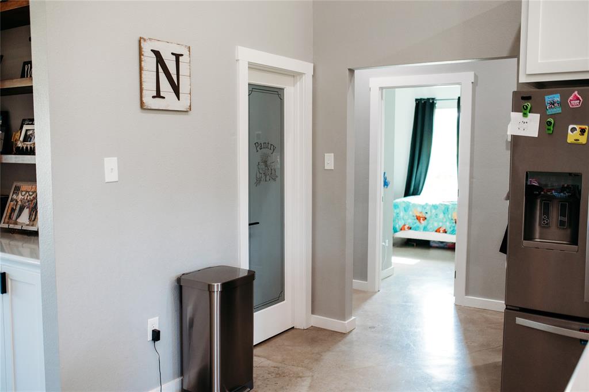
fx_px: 572
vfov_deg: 37.8
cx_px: 294
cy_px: 196
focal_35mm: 35
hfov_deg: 54.5
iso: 640
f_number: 2.2
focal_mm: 35
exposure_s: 1/400
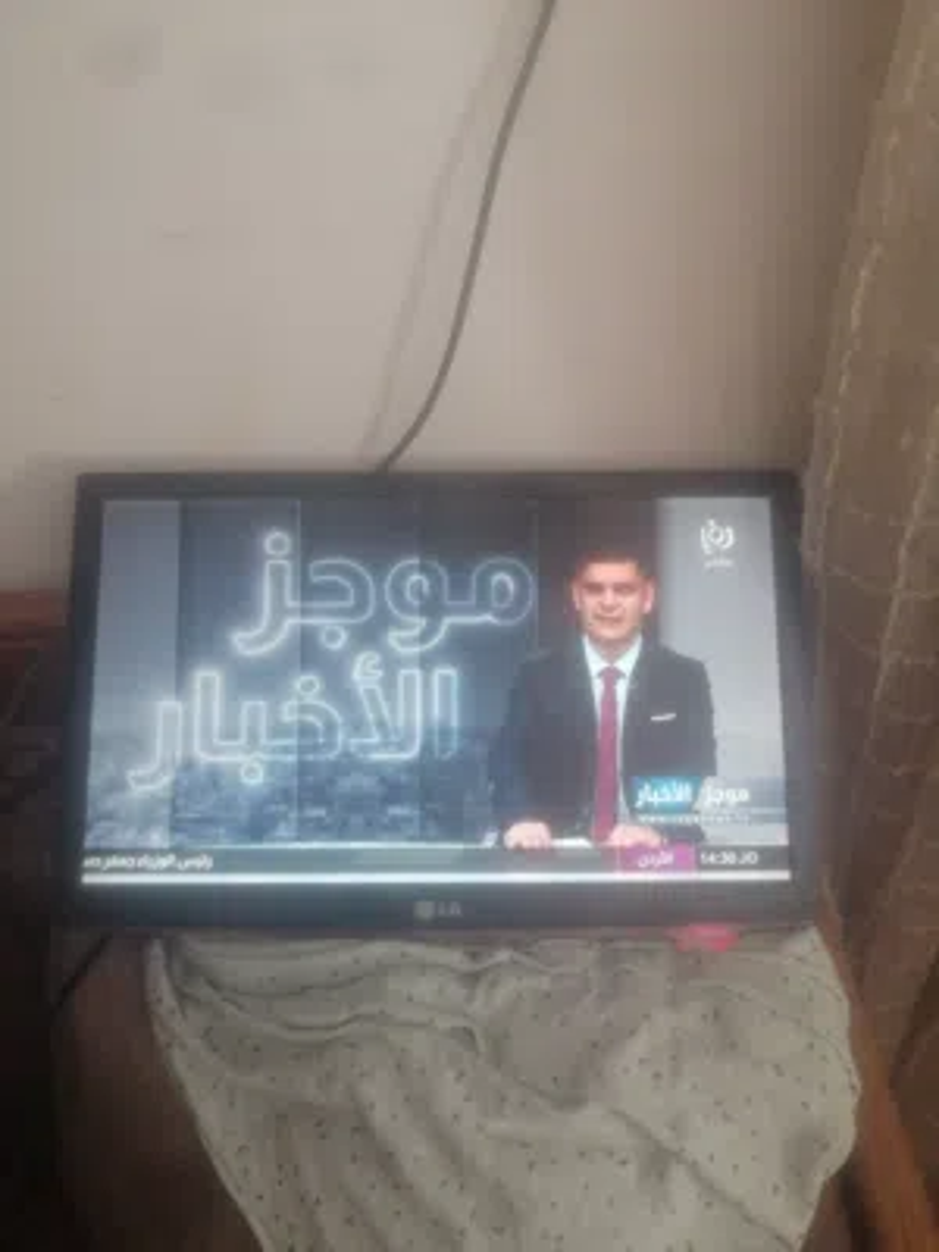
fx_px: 940
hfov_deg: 53.1
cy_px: 626
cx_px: 470
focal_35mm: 26
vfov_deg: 67.3
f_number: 1.8
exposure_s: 1/33.3
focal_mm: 3.95
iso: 320
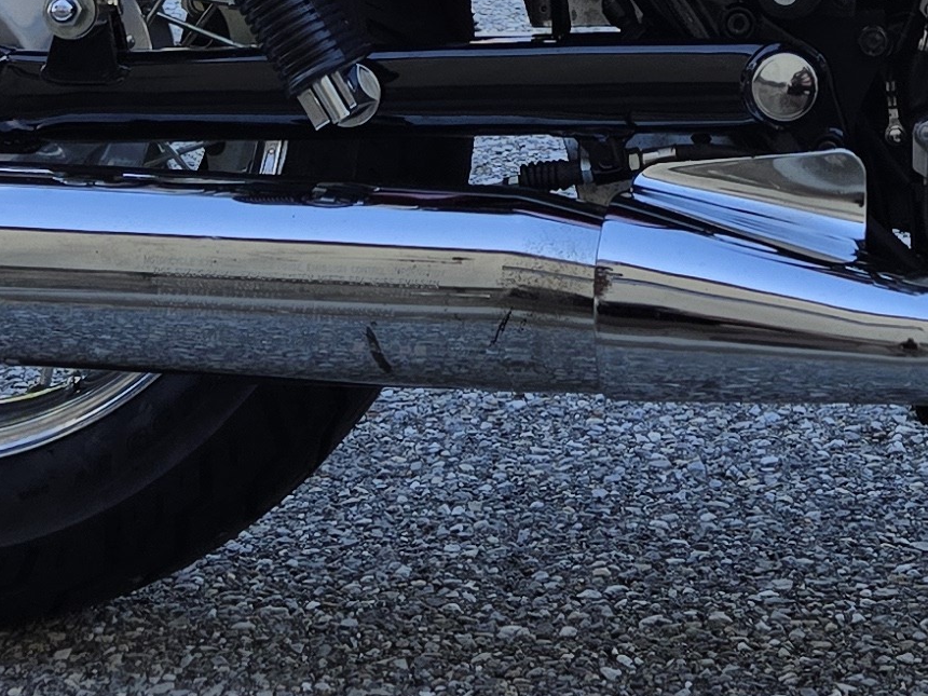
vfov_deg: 13.1
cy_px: -320
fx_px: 2869
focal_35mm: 107
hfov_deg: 18.1
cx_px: 842
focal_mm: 5.4
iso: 25
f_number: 1.8
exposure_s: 1/876
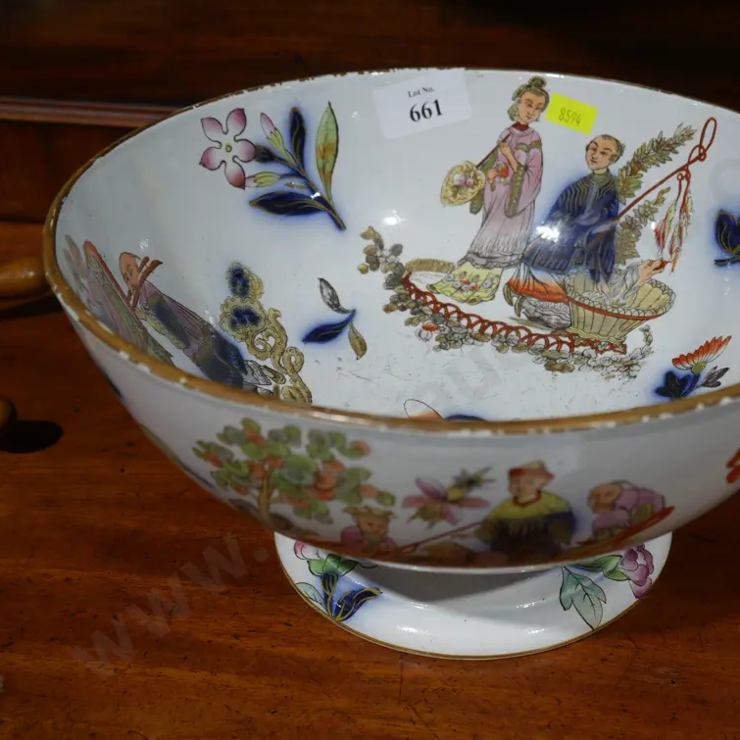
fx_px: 1161
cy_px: 369
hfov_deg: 35.1
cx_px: 480
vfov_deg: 35.4
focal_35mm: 48
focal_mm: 20
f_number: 4.5
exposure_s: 1/60
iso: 320
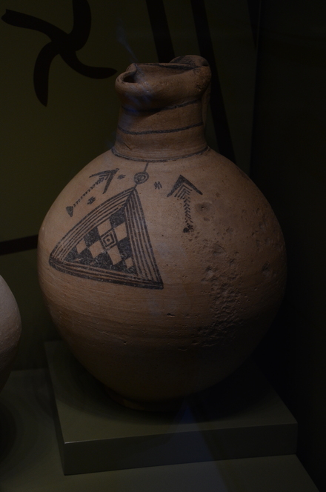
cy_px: 246
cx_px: 163
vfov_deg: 30.6
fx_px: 900
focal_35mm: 66
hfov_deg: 20.5
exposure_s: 1/100
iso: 1000
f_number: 5
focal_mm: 44
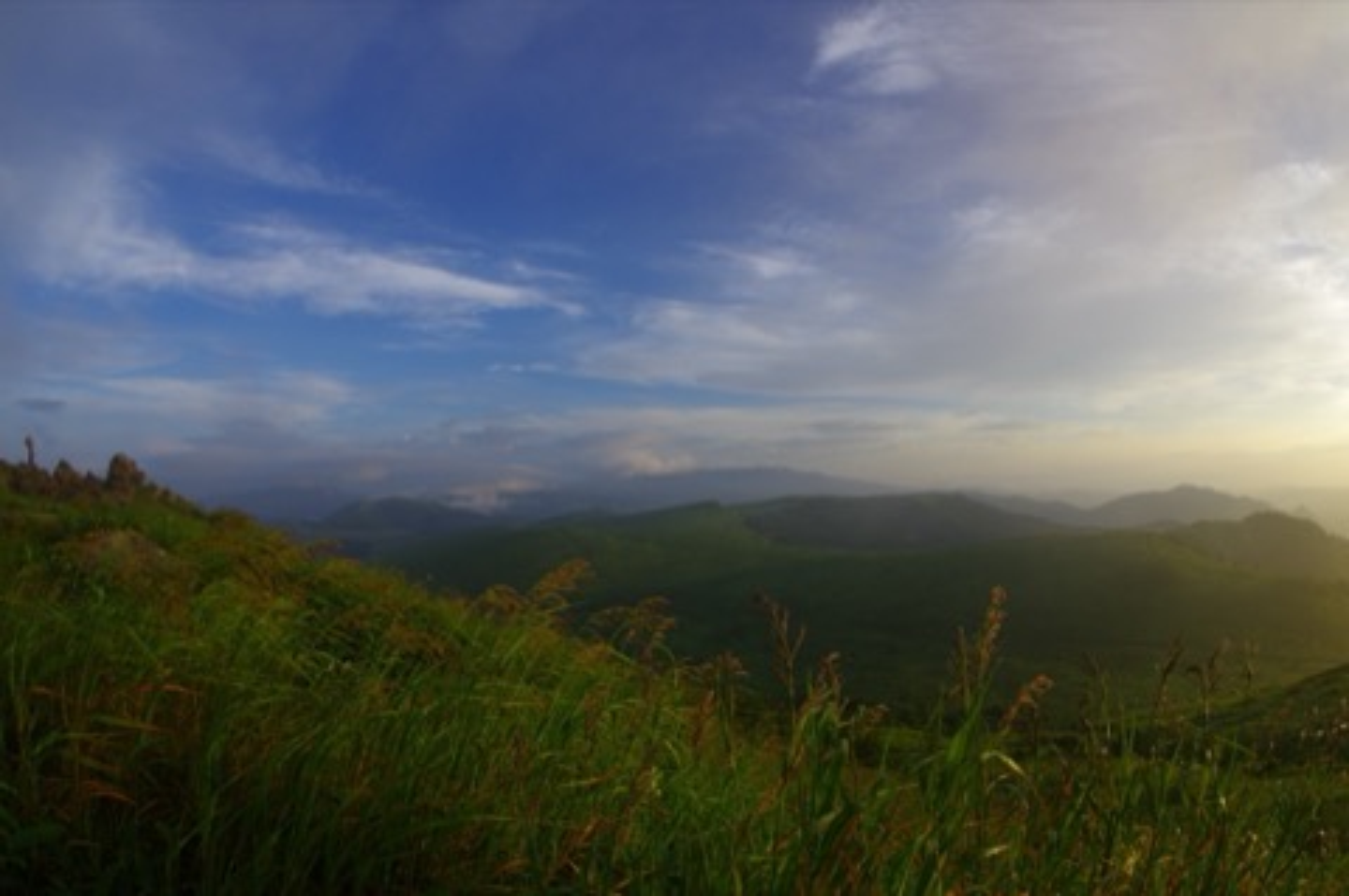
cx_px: 674
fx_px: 599
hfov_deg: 96.8
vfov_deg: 73.6
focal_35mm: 16
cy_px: 448
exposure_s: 1/125
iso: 200
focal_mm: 11
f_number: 10
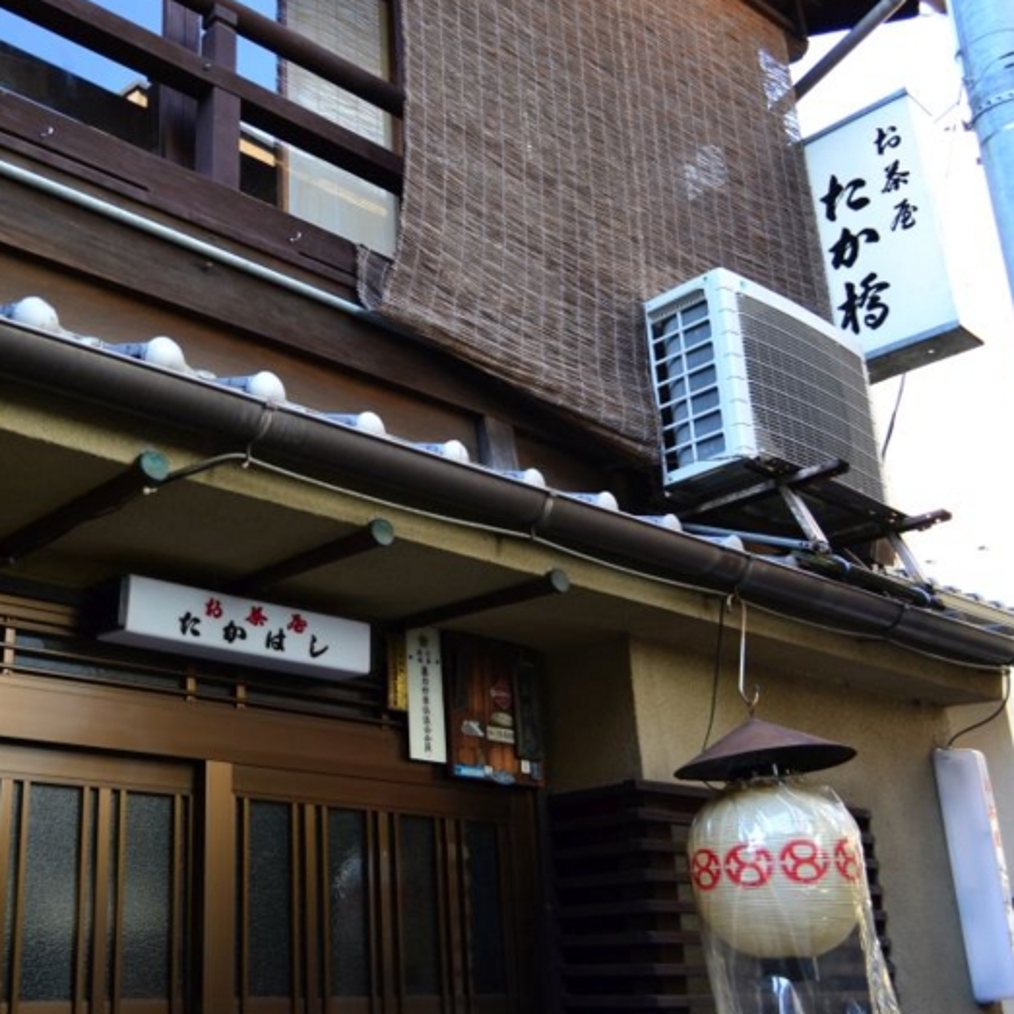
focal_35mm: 39
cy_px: 509
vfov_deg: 42.8
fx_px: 1293
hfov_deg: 41.9
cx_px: 289
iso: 100
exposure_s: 1/40
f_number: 3.8
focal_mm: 20
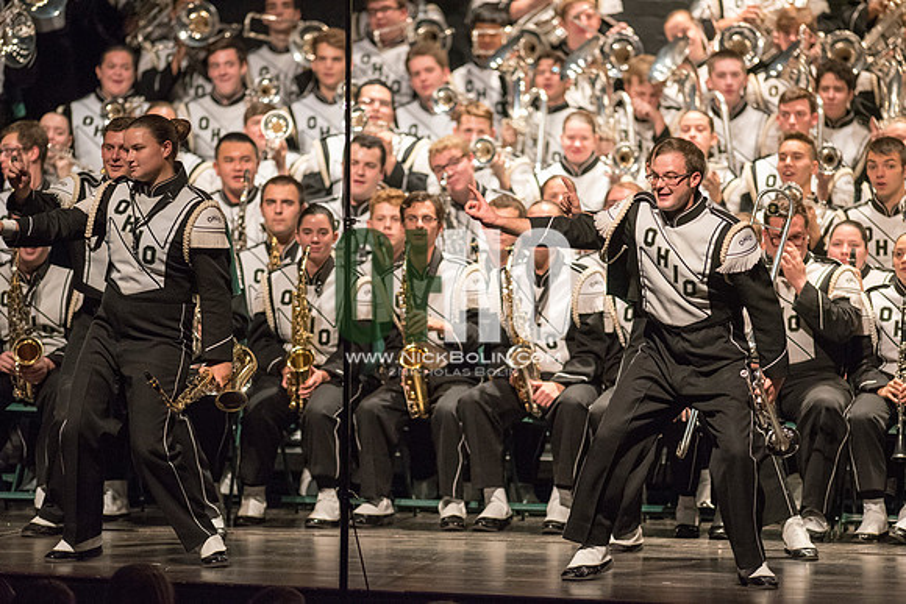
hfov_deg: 6.9
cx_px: 453
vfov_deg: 4.6
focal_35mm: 300
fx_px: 7551
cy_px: 302
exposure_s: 1/500
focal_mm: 300
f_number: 2.8
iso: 4000
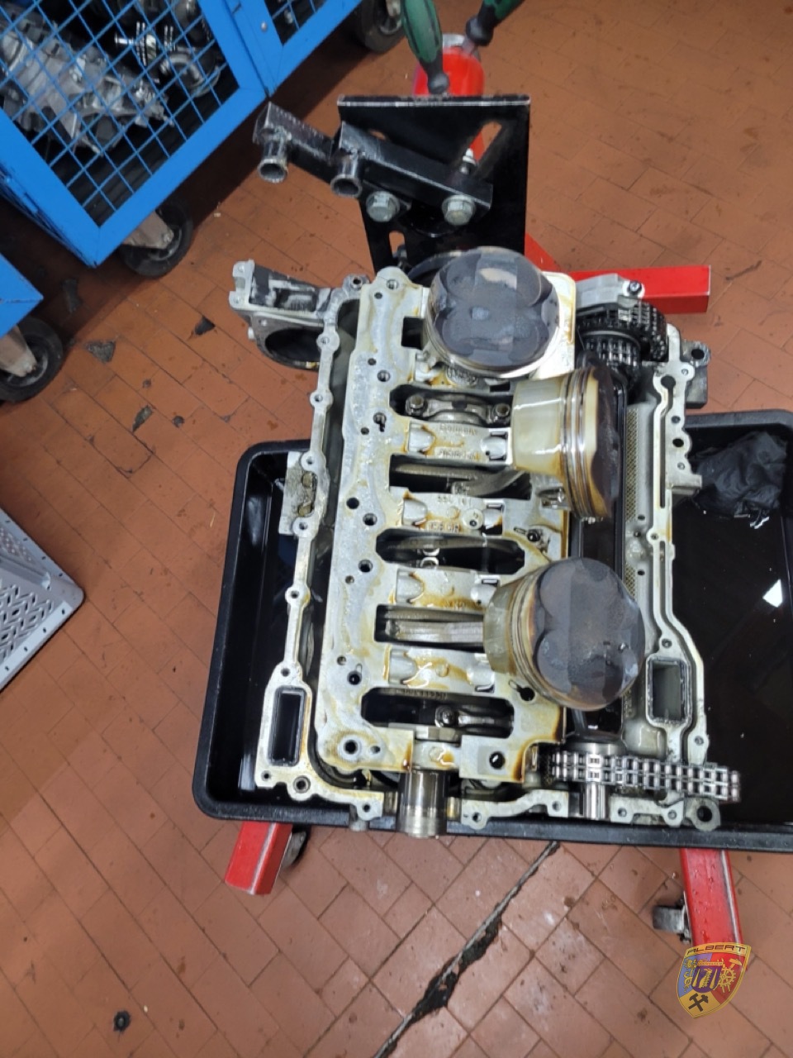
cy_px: 529
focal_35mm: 26
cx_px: 396
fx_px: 794
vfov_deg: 67.3
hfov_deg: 53.1
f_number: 1.8
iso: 200
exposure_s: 1/50
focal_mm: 5.4
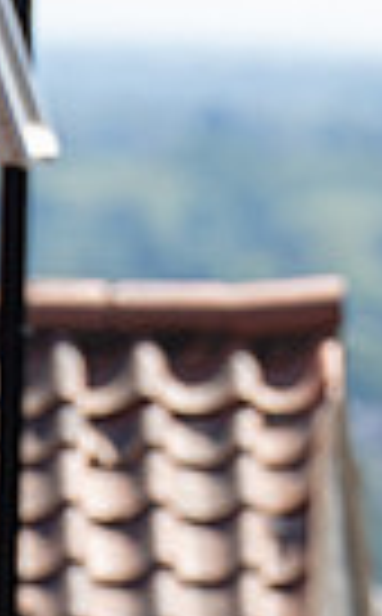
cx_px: 74
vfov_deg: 1.6
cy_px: 1089
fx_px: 21802
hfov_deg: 1.0
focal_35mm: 1302
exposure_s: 1/1000
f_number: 3.5
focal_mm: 200
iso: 125
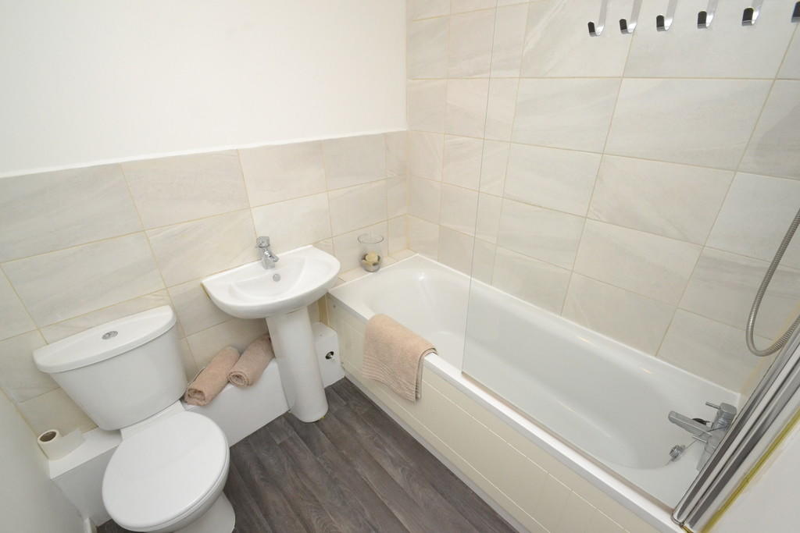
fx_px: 333
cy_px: 266
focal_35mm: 15
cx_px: 400
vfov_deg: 77.3
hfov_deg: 100.4
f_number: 10
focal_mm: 10
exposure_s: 1/60
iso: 3200
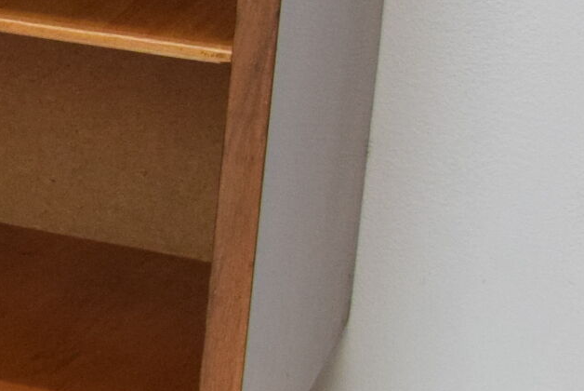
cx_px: -769
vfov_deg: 9.5
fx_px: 2322
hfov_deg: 11.9
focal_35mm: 143
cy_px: -9
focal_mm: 20
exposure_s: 1/160
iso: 1600
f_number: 6.3
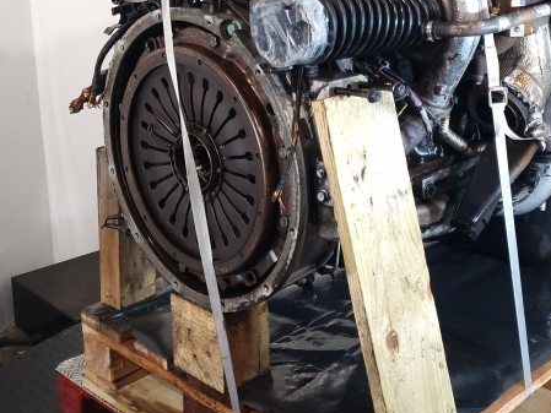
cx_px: 383
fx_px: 653
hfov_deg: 44.8
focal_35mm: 41
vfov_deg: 34.4
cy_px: 100
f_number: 1.8
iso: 100
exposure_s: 1/50
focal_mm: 6.4
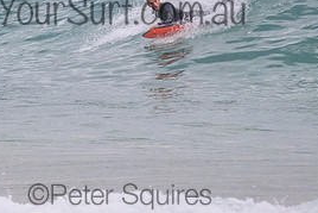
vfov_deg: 0.8
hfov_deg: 1.2
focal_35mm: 1742
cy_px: -3
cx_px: 120
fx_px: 15395
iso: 5600
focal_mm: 800
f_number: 11
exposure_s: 1/1250
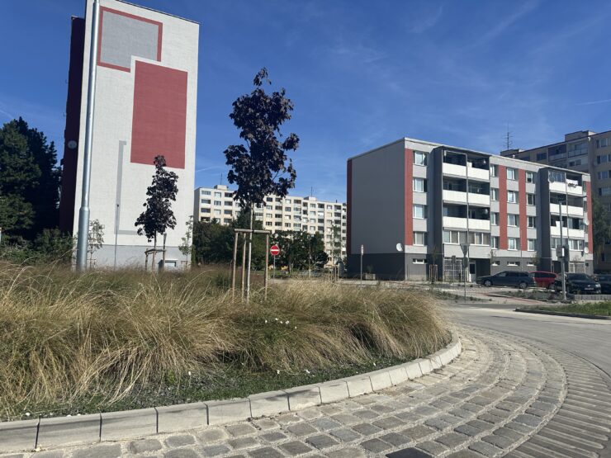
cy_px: 229
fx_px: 424
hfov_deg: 71.6
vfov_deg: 56.8
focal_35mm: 24
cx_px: 306
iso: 80
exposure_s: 1/6211
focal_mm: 6.86
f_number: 1.78
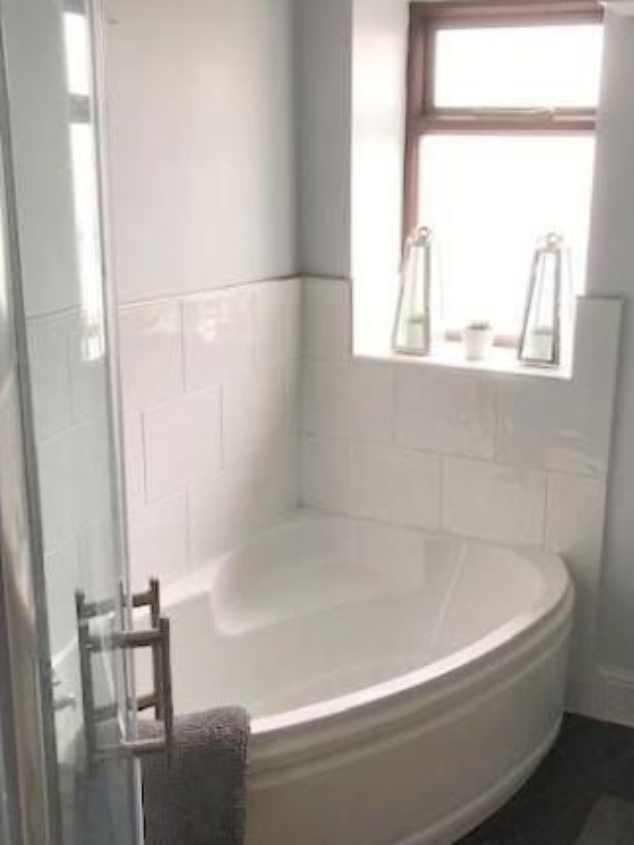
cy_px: 419
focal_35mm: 38
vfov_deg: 49.0
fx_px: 928
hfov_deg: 37.5
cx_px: 395
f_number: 1.8
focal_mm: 3.99
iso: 20
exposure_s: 1/50
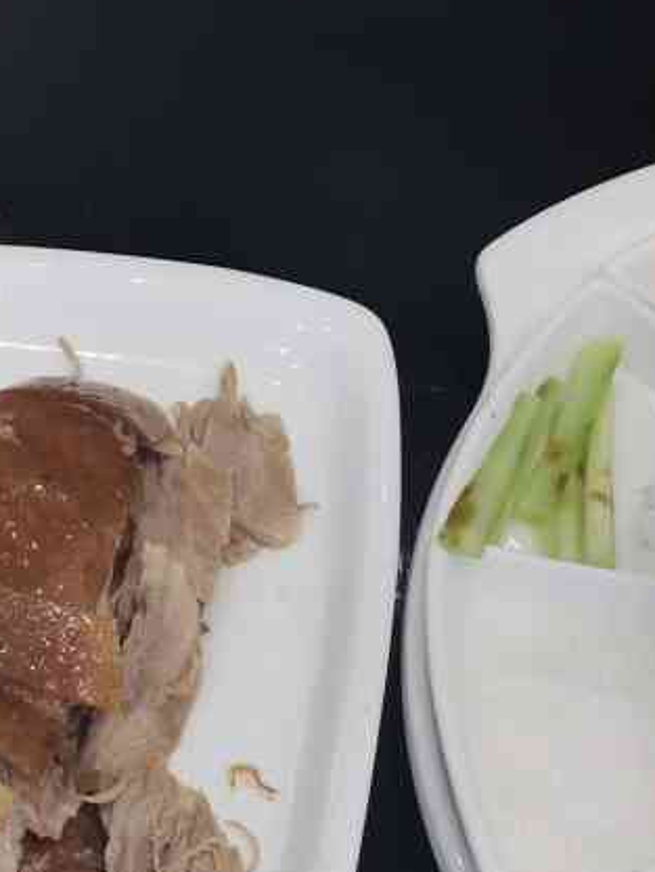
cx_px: 377
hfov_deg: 17.4
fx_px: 2143
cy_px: 173
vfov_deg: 22.7
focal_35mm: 85
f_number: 1.8
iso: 125
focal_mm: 5.58
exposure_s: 1/100
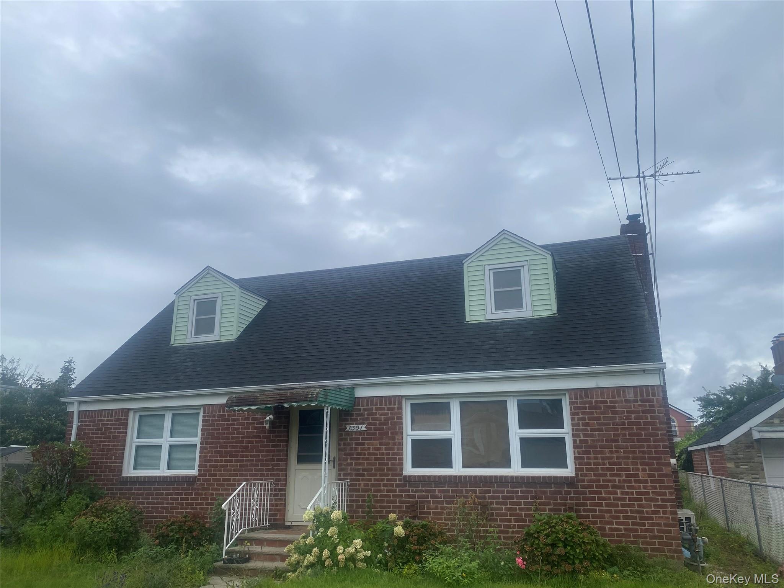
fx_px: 589
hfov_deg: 67.3
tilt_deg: +15.9
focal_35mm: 26
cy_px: 294
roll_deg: +0.0
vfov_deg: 53.1
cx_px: 392
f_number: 1.8
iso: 32
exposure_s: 1/644
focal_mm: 4.25
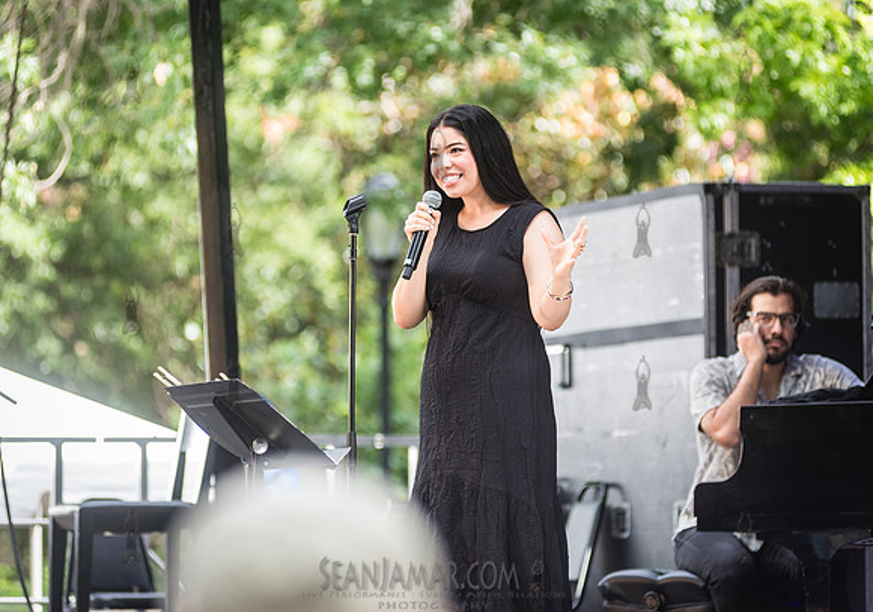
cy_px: 259
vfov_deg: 6.4
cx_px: 425
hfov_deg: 9.1
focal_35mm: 223
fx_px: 5501
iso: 500
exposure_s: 1/640
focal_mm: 185
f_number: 3.5
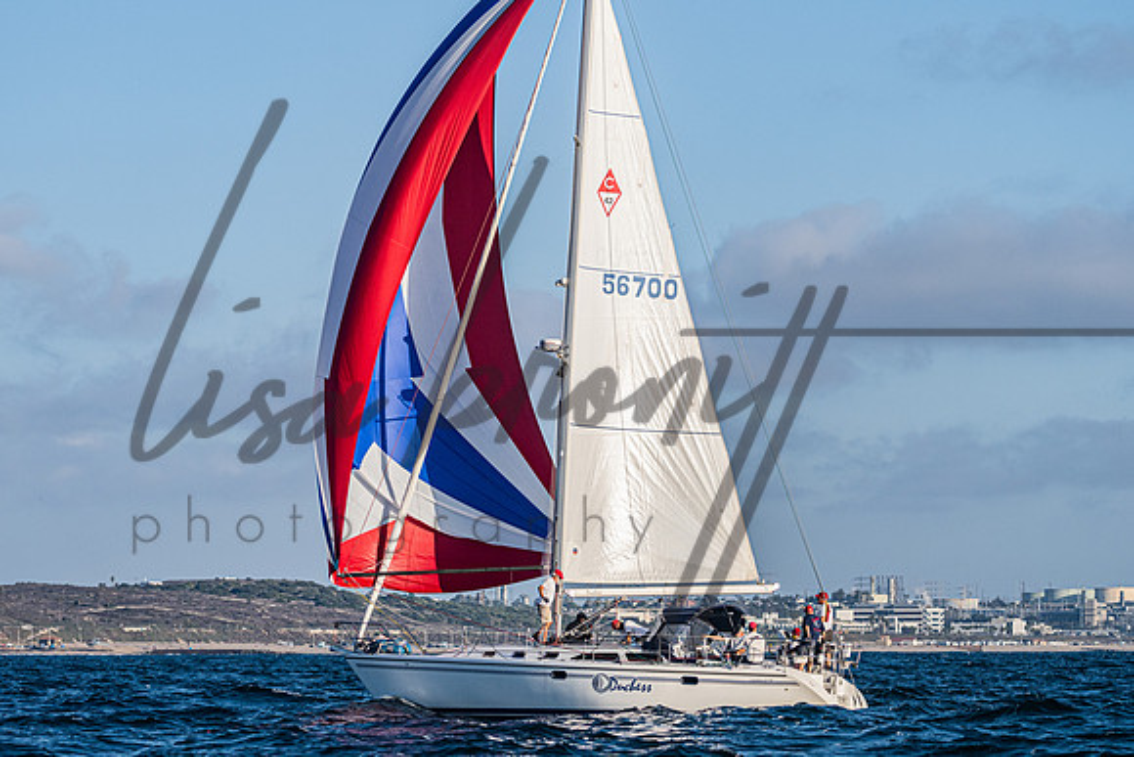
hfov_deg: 12.2
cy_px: 364
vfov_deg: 8.1
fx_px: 5313
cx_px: 578
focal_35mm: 169
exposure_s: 1/2500
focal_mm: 125
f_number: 6.3
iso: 400
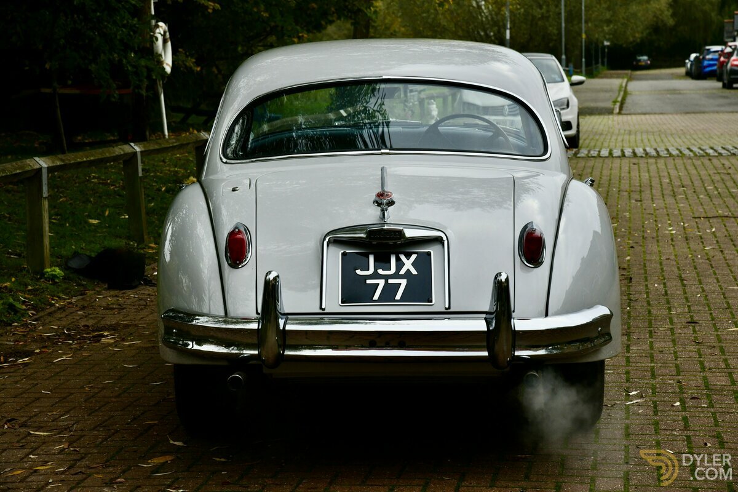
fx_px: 1947
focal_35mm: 95
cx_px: 369
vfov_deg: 14.4
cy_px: 246
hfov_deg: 21.5
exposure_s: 1/500
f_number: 11
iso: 1250
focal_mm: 95
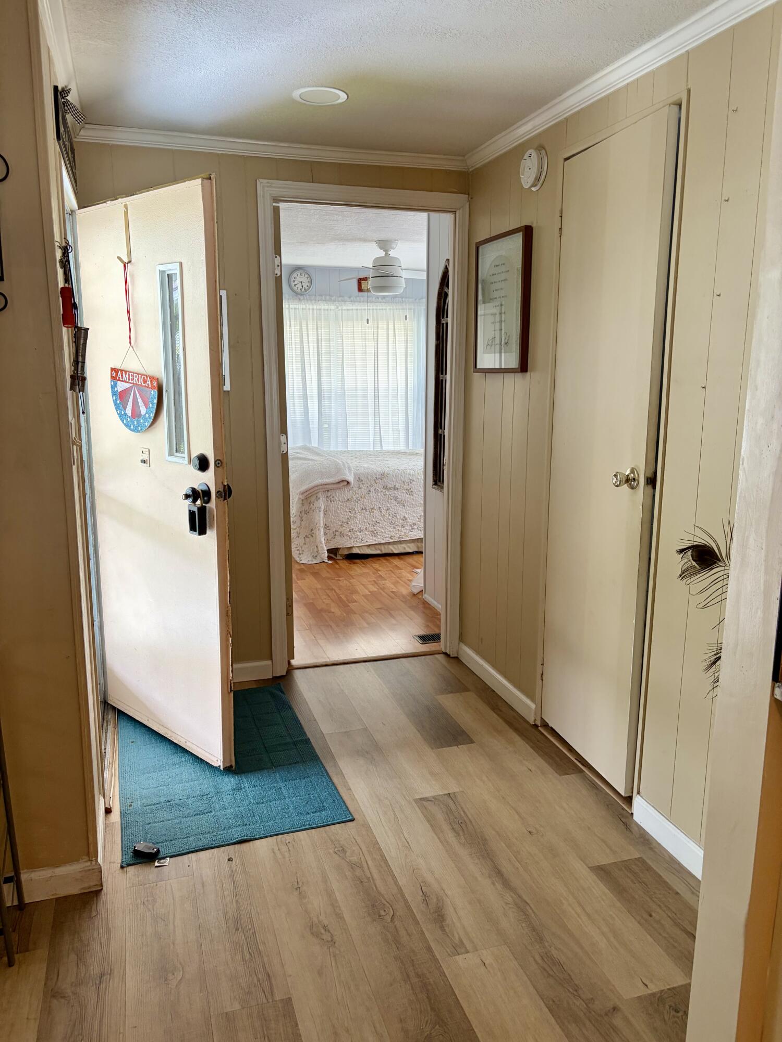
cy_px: 521
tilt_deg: -10.3
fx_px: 783
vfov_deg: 67.3
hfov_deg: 53.1
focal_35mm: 26
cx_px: 391
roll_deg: +0.4
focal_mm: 5.96
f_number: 1.6
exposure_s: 1/120
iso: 80
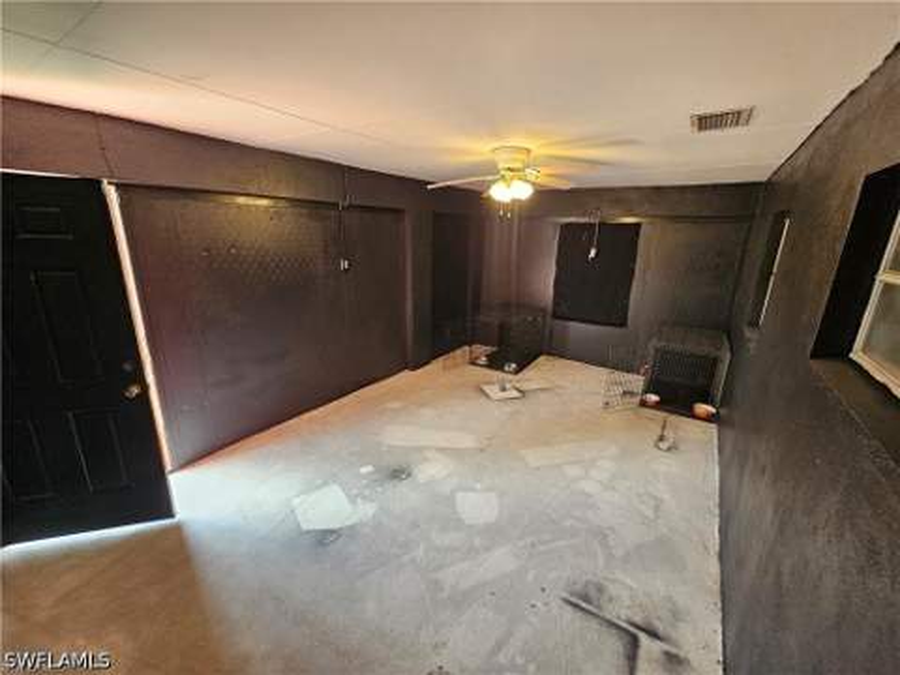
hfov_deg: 106.2
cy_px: 338
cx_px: 450
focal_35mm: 13
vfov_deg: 89.9
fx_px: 338
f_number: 2.2
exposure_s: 1/60
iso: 200
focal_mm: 2.2
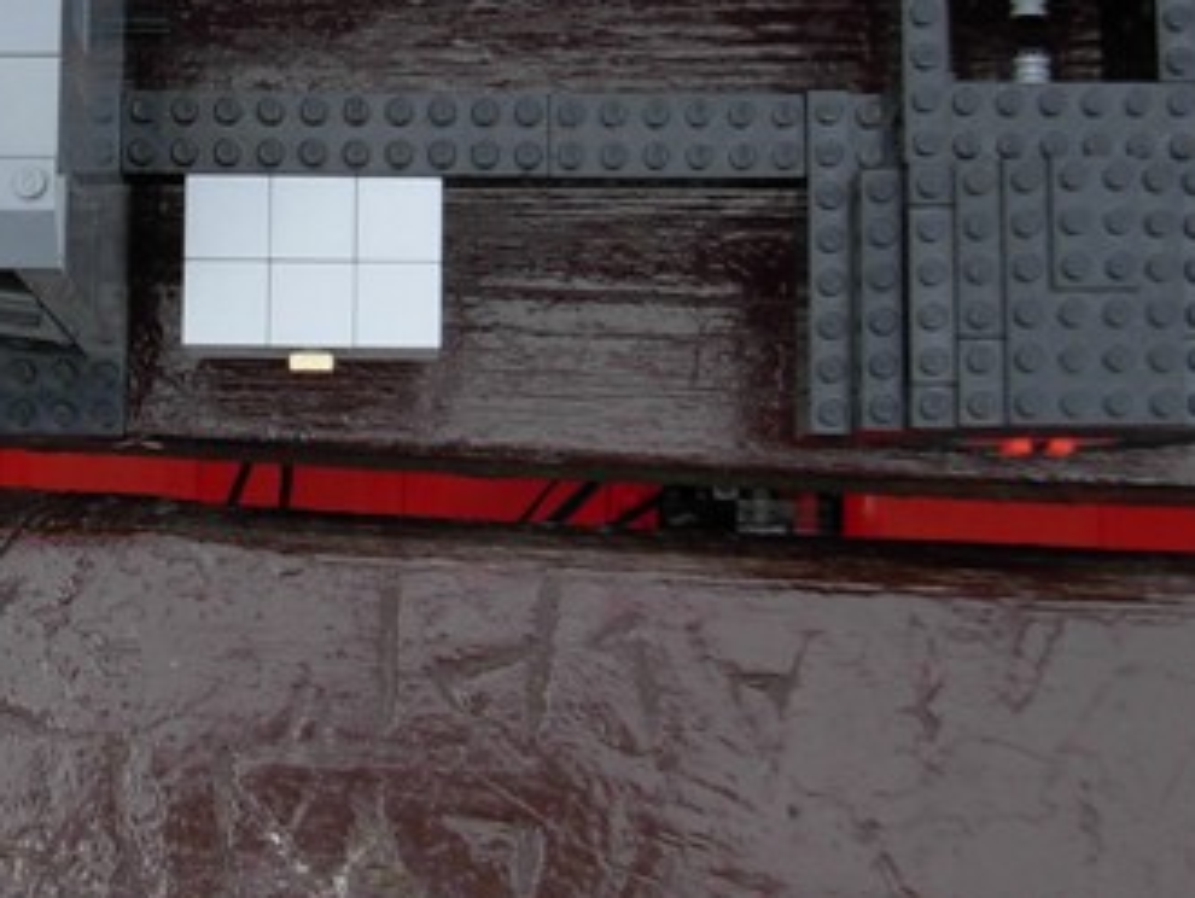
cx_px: 141
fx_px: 3178
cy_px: 7
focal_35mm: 92
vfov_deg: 15.8
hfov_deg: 20.9
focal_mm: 6.3
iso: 79
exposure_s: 1/527
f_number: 2.9
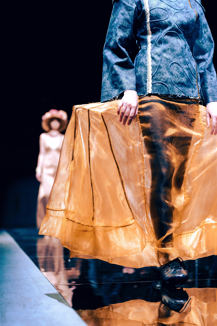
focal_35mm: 72
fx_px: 651
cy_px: 163
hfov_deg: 18.9
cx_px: 108
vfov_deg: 28.1
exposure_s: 1/320
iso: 1600
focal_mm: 72
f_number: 2.5
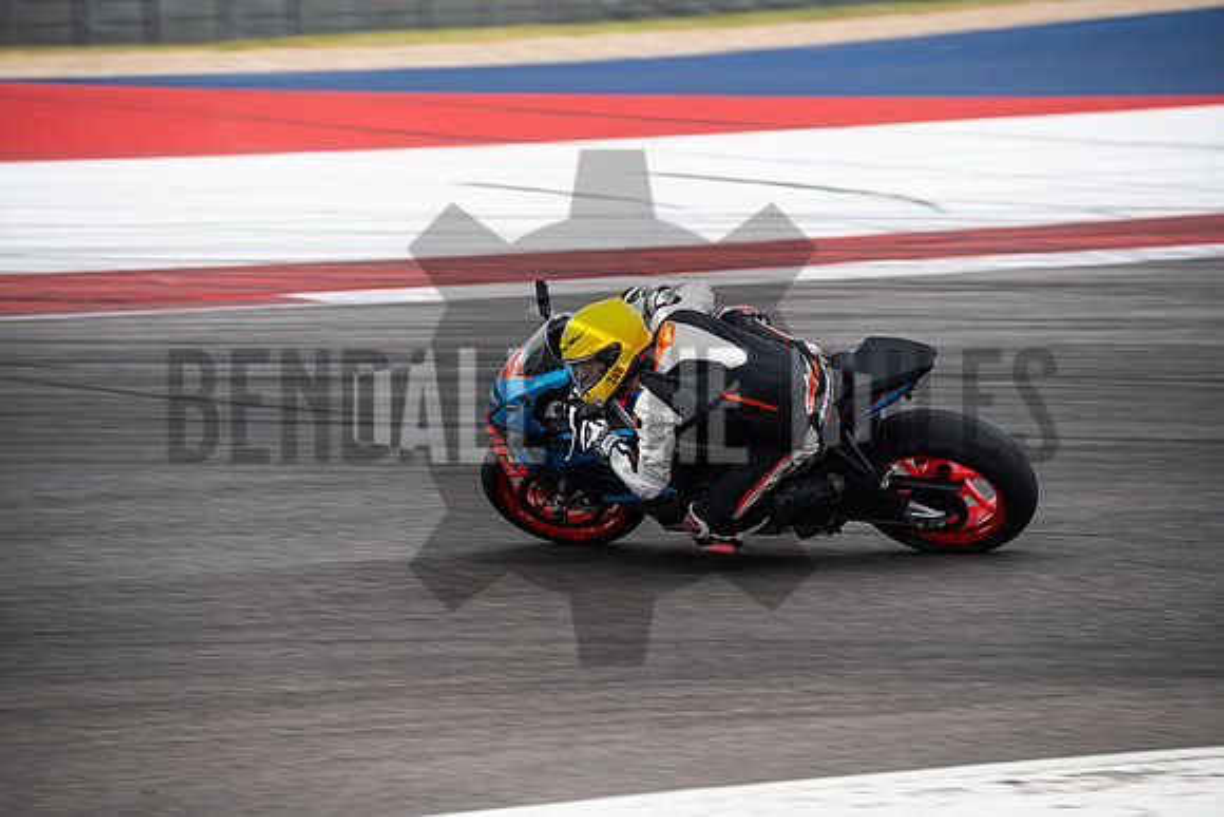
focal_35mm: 186
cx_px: 612
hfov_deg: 11.1
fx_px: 6325
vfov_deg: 7.4
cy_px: 408
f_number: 4
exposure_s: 1/250
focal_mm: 124.3
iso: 160
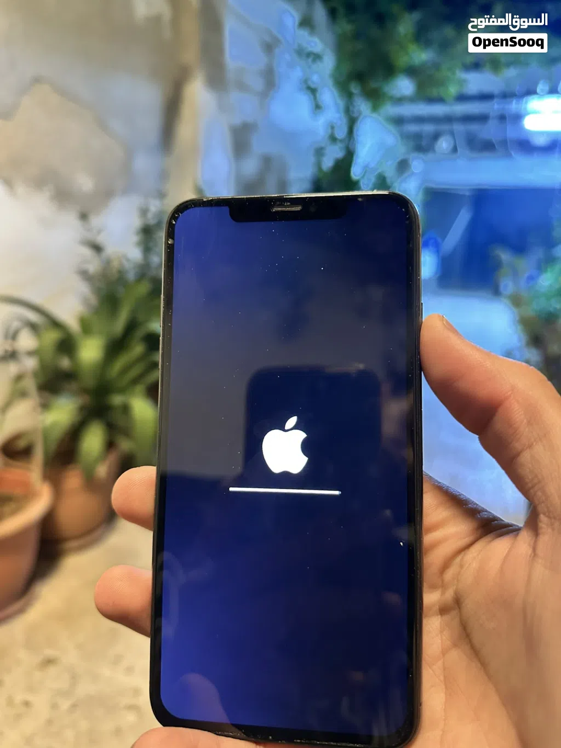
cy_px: 374
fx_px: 519
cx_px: 280
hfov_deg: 56.8
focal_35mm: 24
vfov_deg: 71.6
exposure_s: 1/33
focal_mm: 6.86
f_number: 1.78
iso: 800
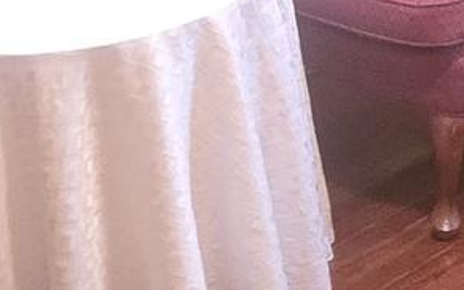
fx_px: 1227
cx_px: 580
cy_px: -40
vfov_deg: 13.2
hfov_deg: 19.9
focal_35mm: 97
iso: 1250
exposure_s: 1/60
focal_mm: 2.2
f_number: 2.2
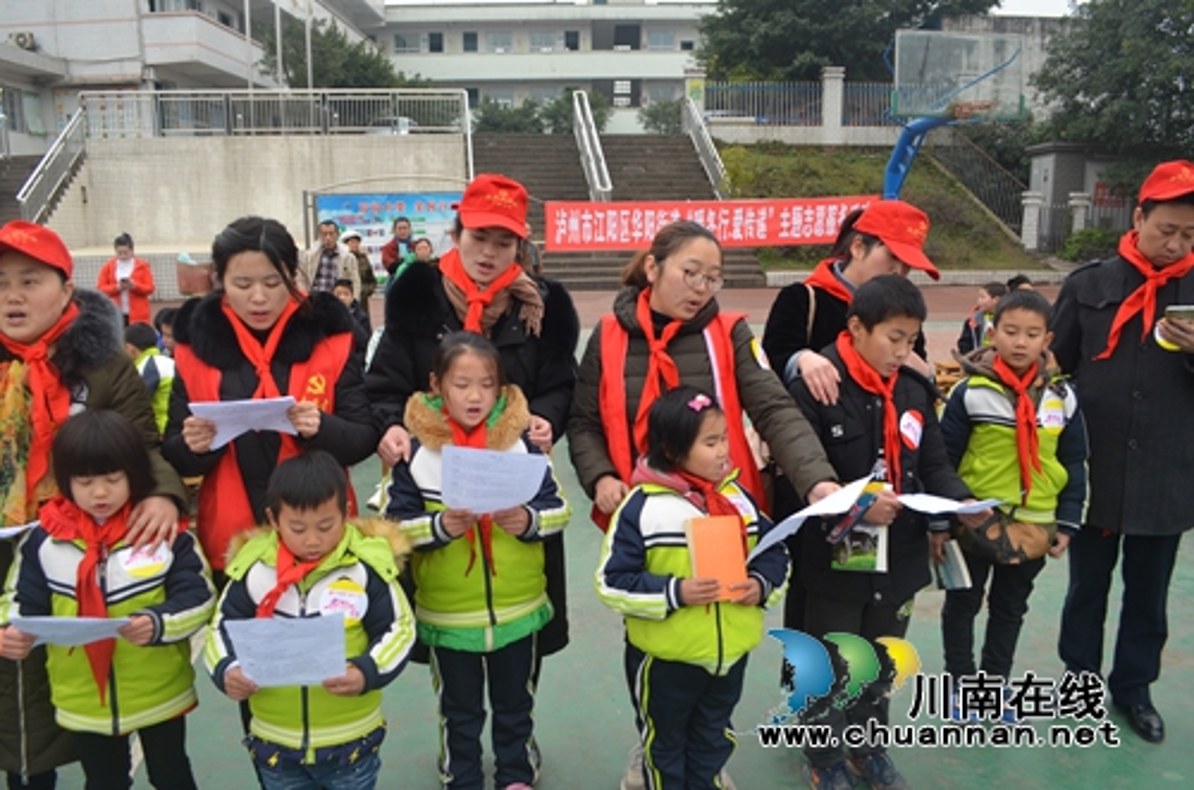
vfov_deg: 47.7
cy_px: 395
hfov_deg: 67.5
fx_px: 894
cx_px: 597
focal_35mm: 27
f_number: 5.6
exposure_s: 1/125
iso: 360
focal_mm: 18
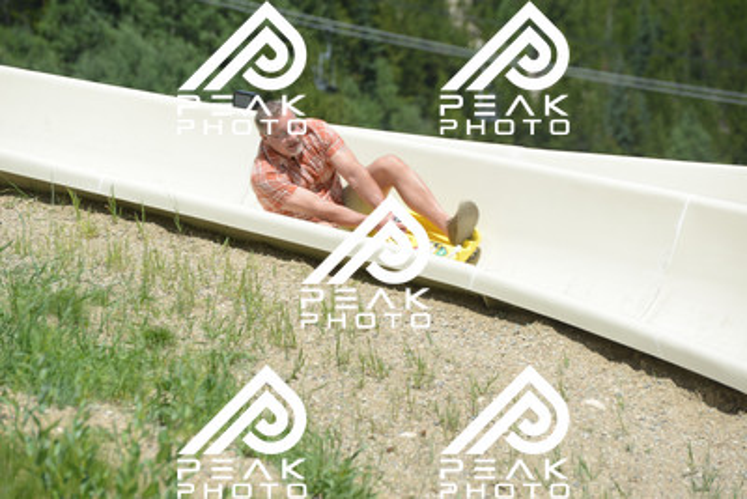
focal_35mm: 195
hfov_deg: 10.5
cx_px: 374
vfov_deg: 7.0
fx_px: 4047
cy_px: 250
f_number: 6.3
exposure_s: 1/640
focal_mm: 195
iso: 180
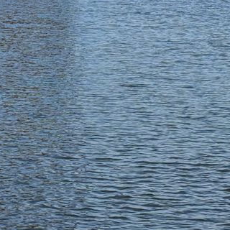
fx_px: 1383
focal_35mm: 184
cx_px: -63
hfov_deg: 9.4
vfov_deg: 9.3
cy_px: -86
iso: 50
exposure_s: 1/2529
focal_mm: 4.94
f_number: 1.5
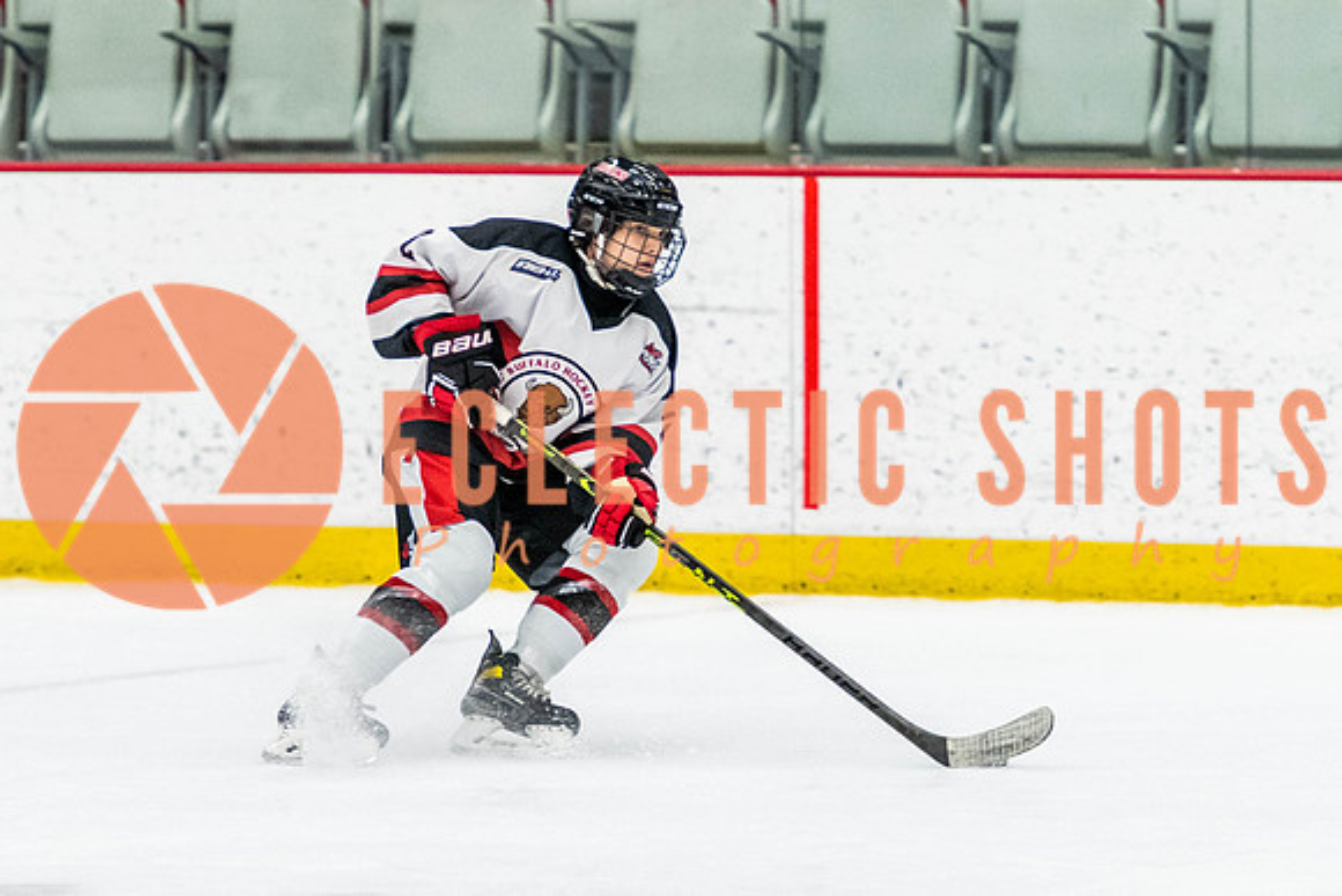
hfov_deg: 5.7
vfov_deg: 3.8
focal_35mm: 359
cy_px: 491
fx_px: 13371
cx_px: 563
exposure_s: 1/640
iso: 2800
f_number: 2.8
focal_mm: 155
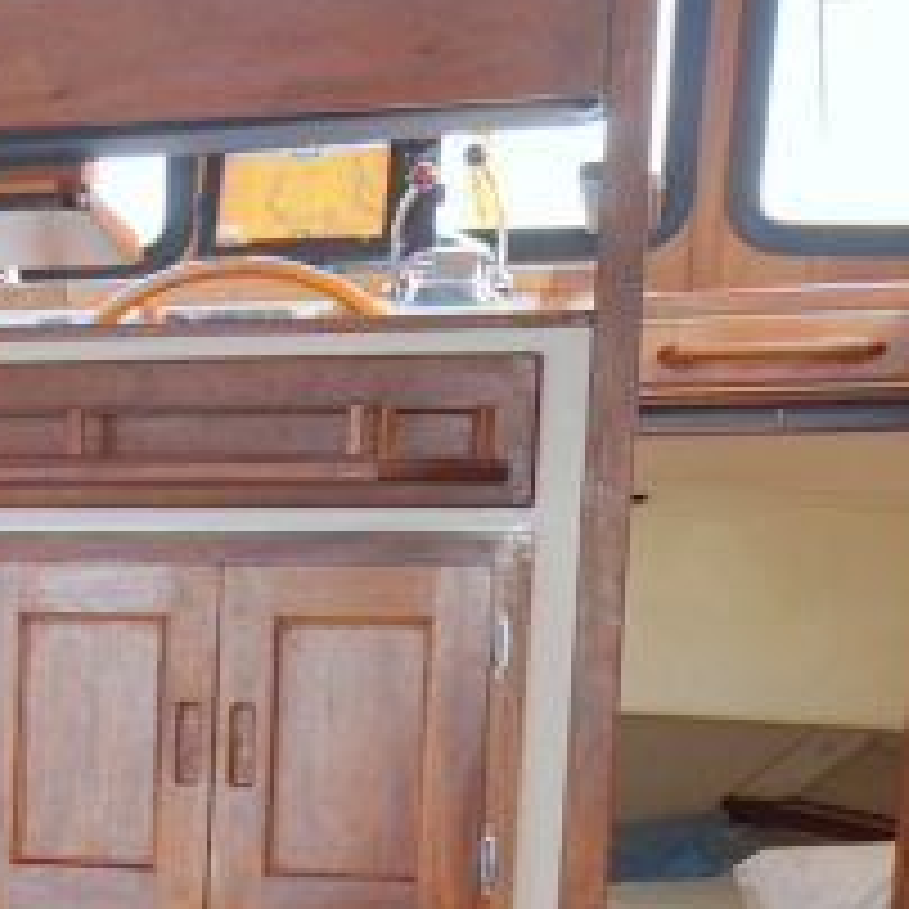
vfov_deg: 18.3
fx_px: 2704
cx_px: -702
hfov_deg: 16.2
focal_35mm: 91
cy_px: 1037
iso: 250
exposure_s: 1/60
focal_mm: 16
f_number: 4
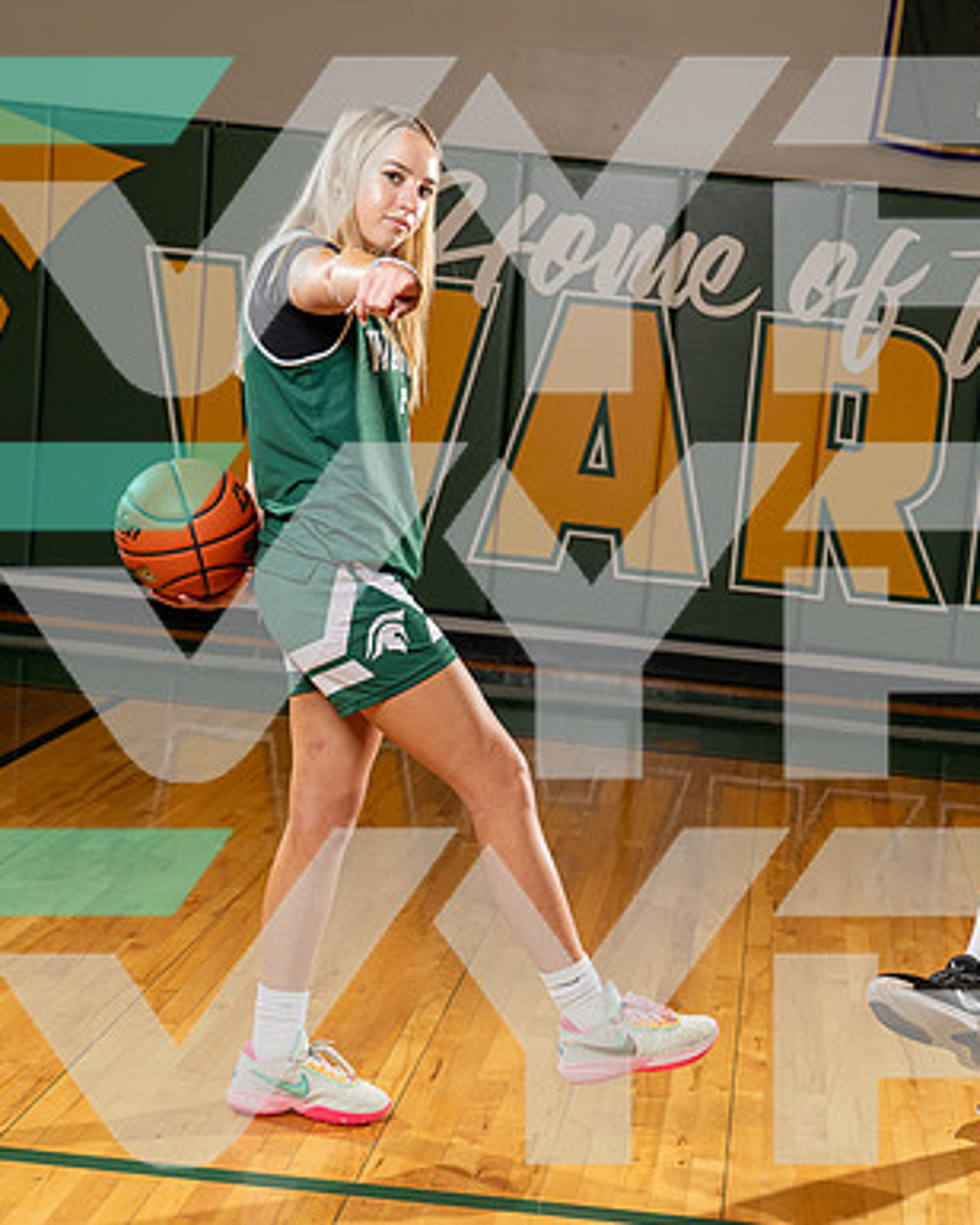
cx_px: 722
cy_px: 612
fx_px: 2103
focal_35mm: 58
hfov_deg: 25.9
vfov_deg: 32.5
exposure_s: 1/250
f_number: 4
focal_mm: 41
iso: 250
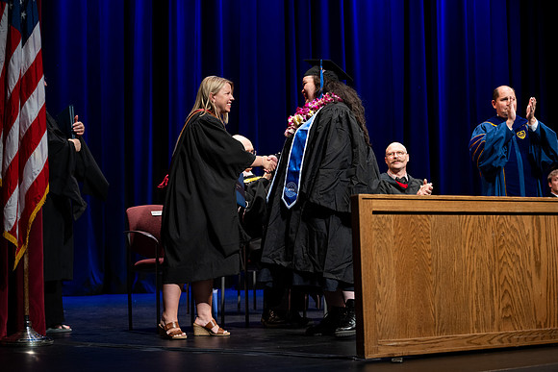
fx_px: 1085
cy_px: 186
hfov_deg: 28.8
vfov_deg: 19.5
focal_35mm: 70
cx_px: 279
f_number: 2.8
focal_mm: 70
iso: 500
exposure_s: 1/250
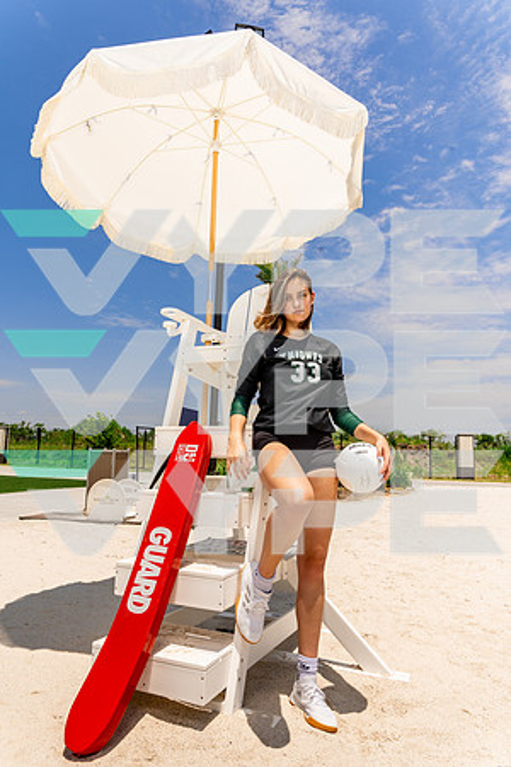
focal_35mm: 24
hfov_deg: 53.1
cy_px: 384
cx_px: 256
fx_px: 511
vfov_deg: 73.7
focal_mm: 24
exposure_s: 1/200
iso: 125
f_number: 11
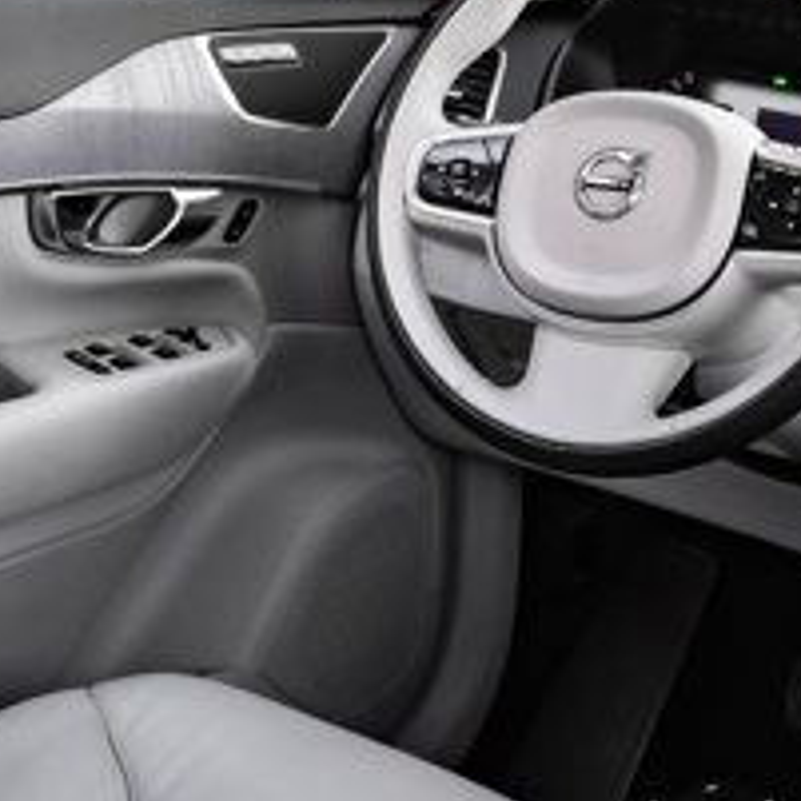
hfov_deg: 26.2
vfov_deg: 25.0
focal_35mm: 65
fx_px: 1702
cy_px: -34
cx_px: 574
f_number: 4.5
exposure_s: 1/250
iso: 640
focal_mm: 24
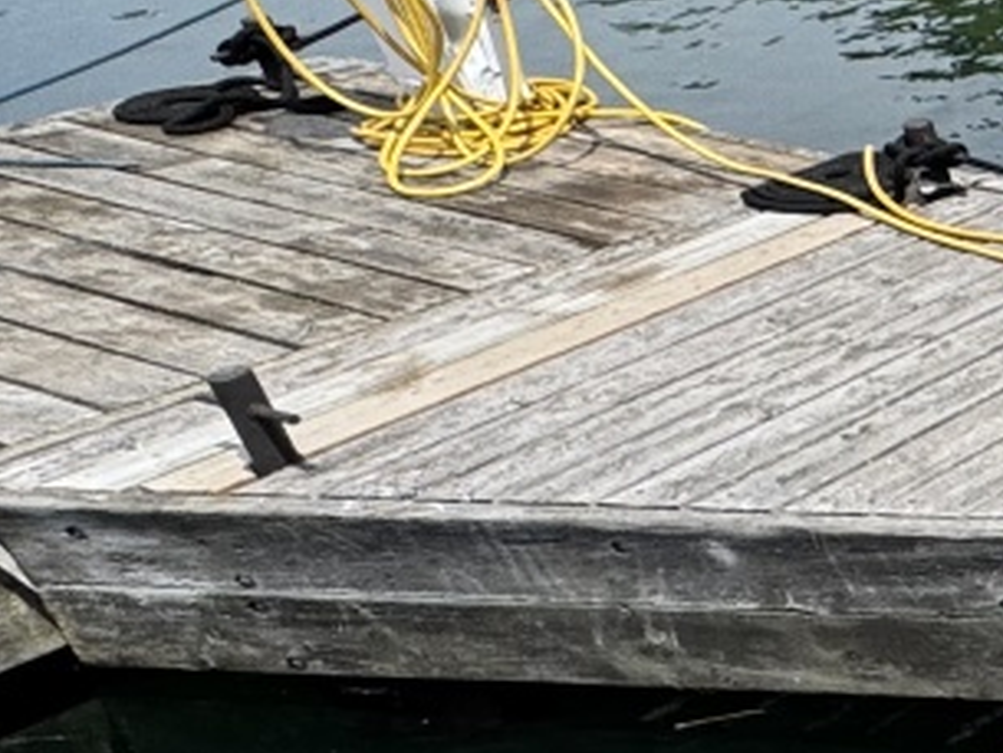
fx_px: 1913
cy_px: 500
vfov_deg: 22.2
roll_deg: -1.8
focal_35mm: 66
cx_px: 2101
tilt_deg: -27.6
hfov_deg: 17.8
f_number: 2.2
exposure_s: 1/1567
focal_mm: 2.22
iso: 40
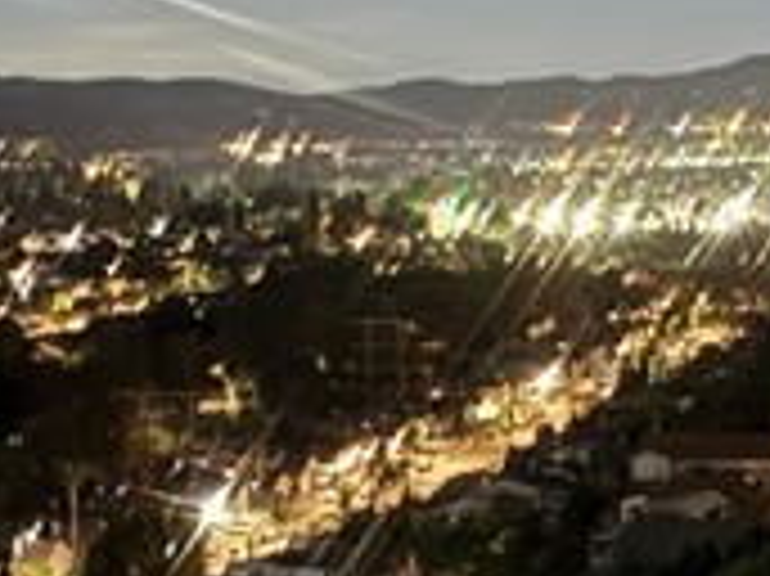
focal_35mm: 144
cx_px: 540
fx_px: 3201
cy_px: 414
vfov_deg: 10.3
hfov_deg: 13.7
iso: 3200
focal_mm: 6.76
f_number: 1.78
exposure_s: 1/2
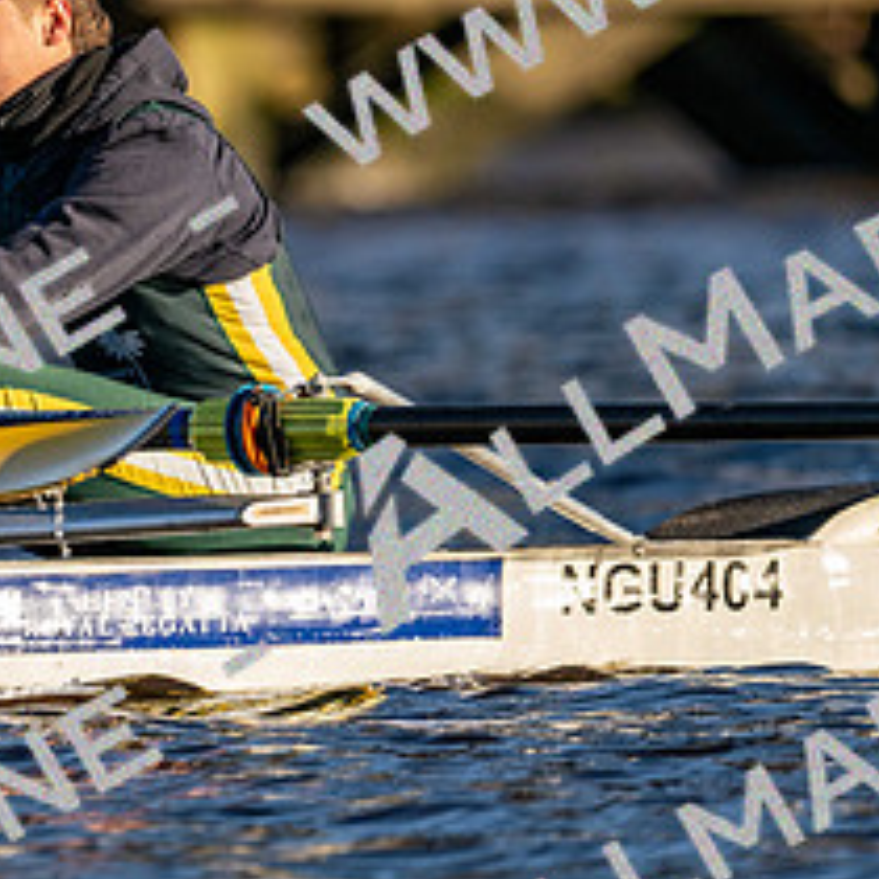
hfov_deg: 1.9
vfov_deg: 1.9
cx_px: 0
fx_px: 26919
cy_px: 236
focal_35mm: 937
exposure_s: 1/2500
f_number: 4.5
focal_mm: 400
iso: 500
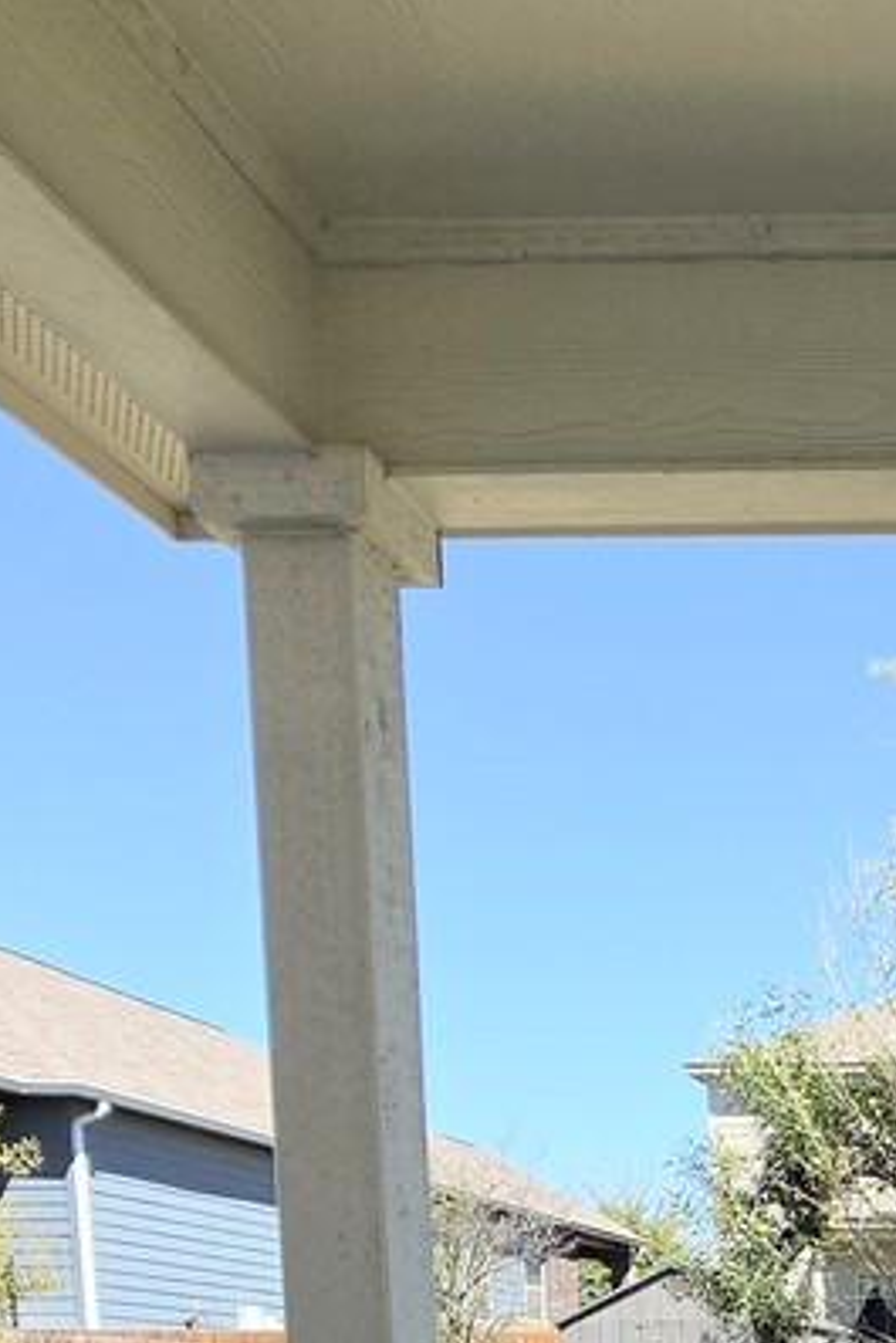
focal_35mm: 49
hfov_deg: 23.1
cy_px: 1658
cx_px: 1285
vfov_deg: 32.4
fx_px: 1828
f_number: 1.9
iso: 32
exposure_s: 1/1002
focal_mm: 2.2
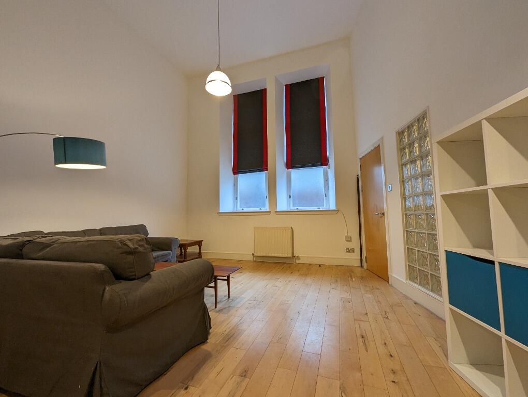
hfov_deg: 106.1
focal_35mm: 13
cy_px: 198
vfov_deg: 90.1
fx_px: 199
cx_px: 264
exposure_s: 1/25
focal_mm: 1.95
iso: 72
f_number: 2.2
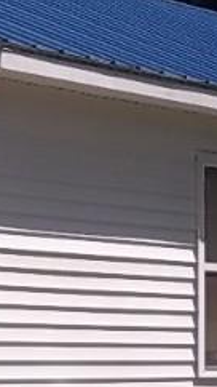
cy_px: 126
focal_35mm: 166
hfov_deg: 7.3
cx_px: -18
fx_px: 1699
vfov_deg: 12.9
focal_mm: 6.5
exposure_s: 1/250
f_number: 8
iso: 80
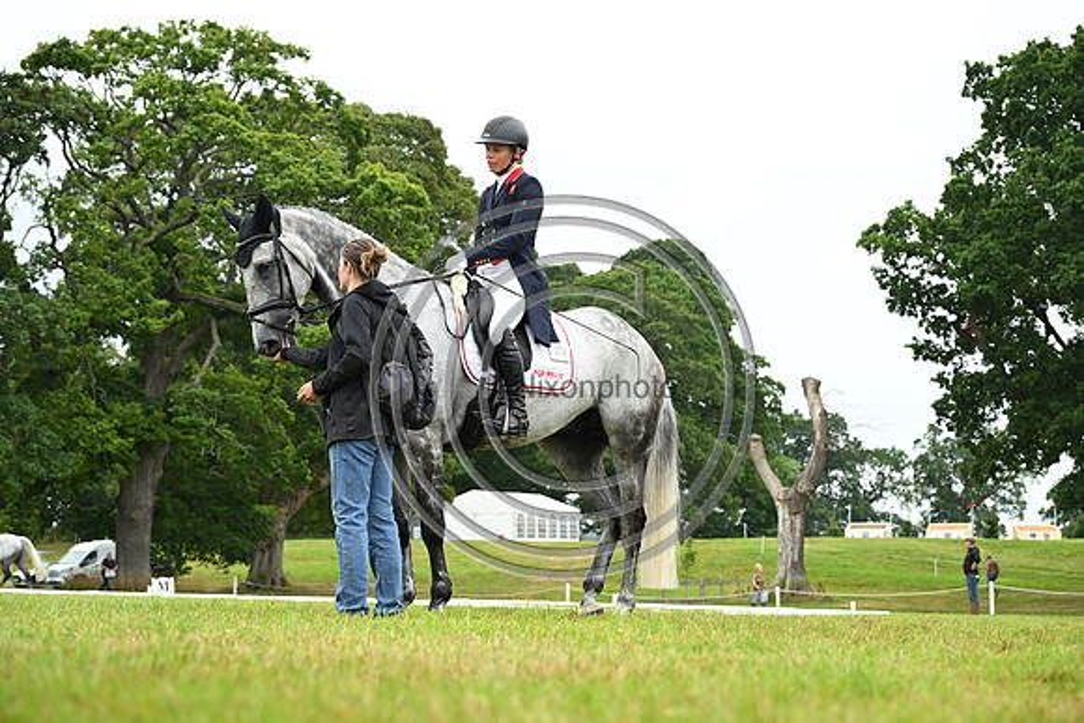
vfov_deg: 21.6
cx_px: 542
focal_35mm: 63
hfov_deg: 31.9
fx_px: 1897
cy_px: 362
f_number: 5
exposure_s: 1/320
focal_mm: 63
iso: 560
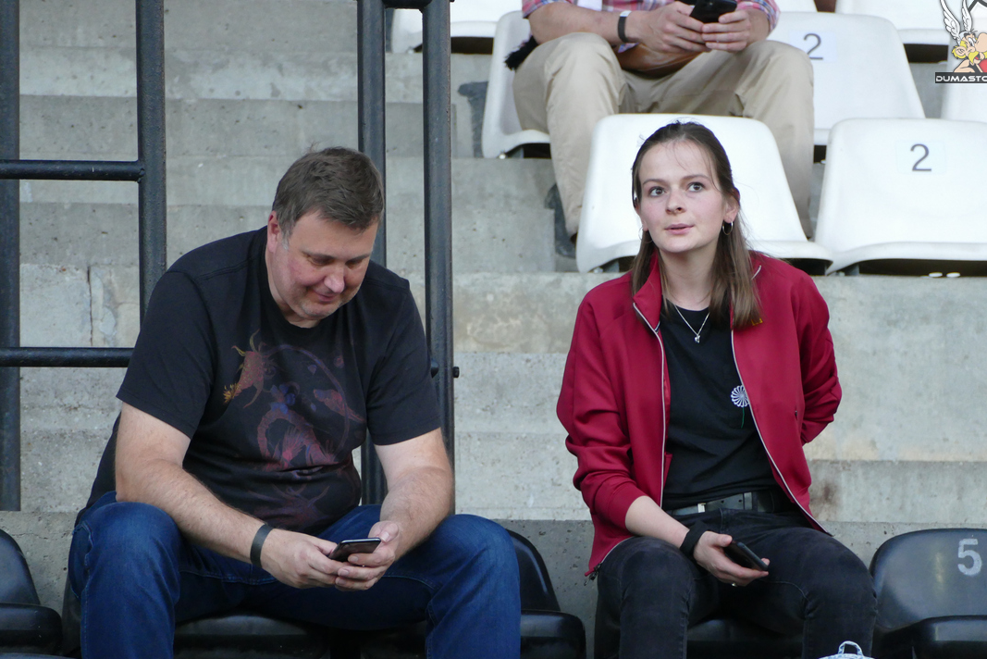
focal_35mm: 431
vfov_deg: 3.2
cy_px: 348
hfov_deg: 4.8
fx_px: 11819
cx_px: 523
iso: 1000
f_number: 4
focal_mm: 146
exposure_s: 1/250
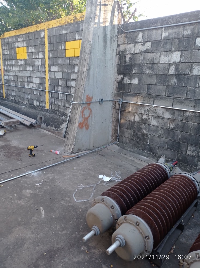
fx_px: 216
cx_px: 100
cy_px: 134
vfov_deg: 63.5
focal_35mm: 28
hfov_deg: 49.7
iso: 100
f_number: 1.79
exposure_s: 1/164
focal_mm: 4.7
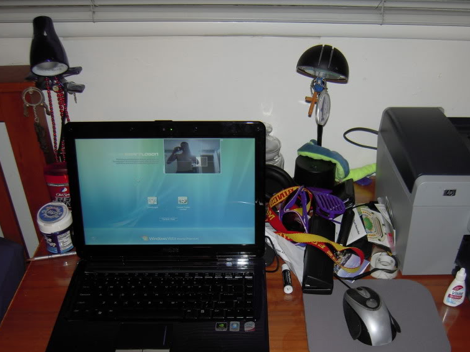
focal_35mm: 38
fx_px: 516
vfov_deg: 37.4
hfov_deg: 48.9
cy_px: 226
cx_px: 263
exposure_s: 1/20
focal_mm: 5
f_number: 2.7
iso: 100
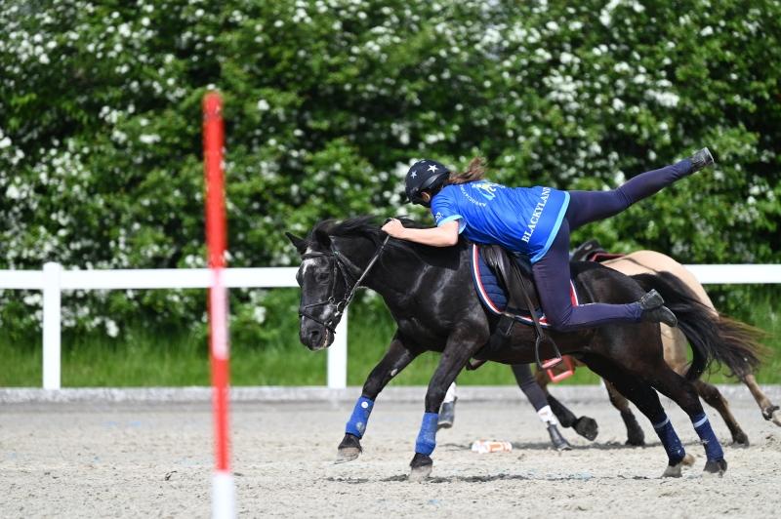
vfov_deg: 3.8
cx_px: 390
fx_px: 7803
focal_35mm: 360
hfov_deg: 5.7
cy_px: 260
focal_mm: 360
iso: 280
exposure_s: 1/1250
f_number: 5.6
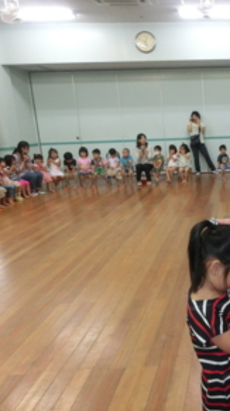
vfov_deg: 55.3
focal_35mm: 36
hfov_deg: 28.5
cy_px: 209
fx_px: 392
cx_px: 275
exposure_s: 1/80
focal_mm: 4.24
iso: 400
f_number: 3
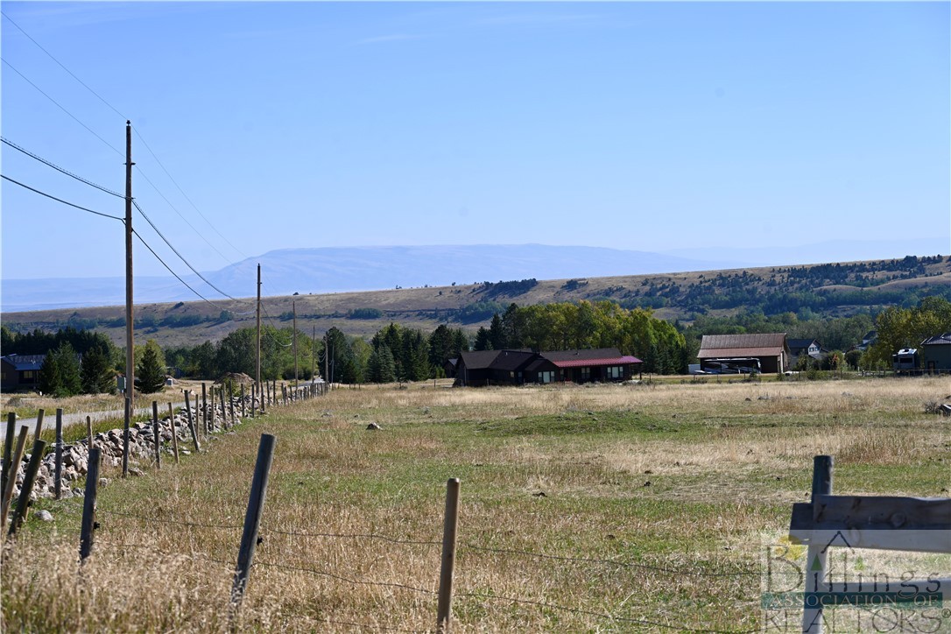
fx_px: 2087
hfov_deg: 25.7
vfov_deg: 17.3
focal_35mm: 79
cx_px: 476
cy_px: 317
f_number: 8
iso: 100
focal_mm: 79
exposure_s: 1/500
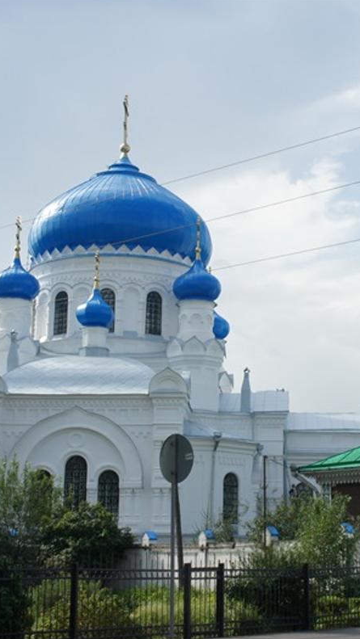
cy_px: 319
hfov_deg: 19.3
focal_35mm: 62
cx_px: 274
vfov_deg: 33.8
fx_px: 1052
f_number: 13
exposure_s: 1/160
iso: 200
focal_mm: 26
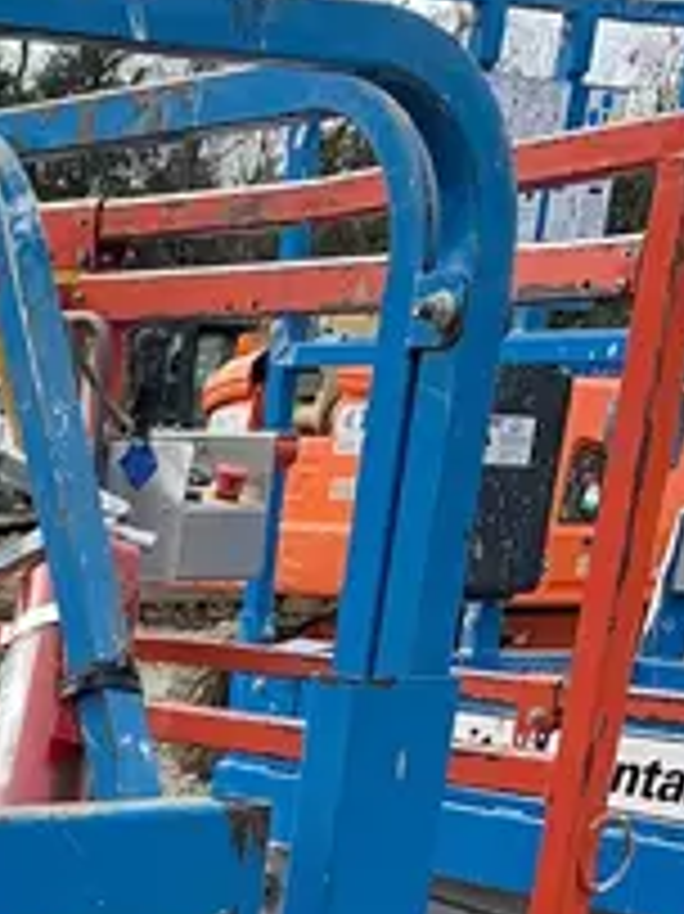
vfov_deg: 18.0
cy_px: 1475
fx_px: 2479
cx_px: -441
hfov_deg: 14.3
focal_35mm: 94
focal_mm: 4.25
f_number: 1.8
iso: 25
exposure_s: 1/754
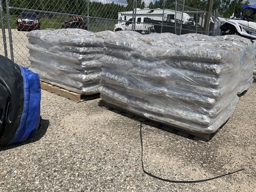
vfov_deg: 48.2
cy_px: 96
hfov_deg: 61.7
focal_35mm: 29
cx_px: 128
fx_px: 214
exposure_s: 1/3322
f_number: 1.8
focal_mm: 3
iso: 25
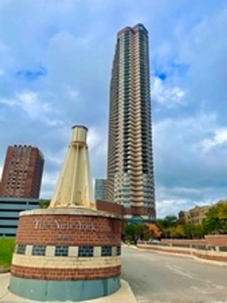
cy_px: 152
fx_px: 227
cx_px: 114
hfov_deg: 53.1
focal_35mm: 26
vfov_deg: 67.3
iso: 32
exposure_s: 1/2353
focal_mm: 4.2
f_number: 1.6
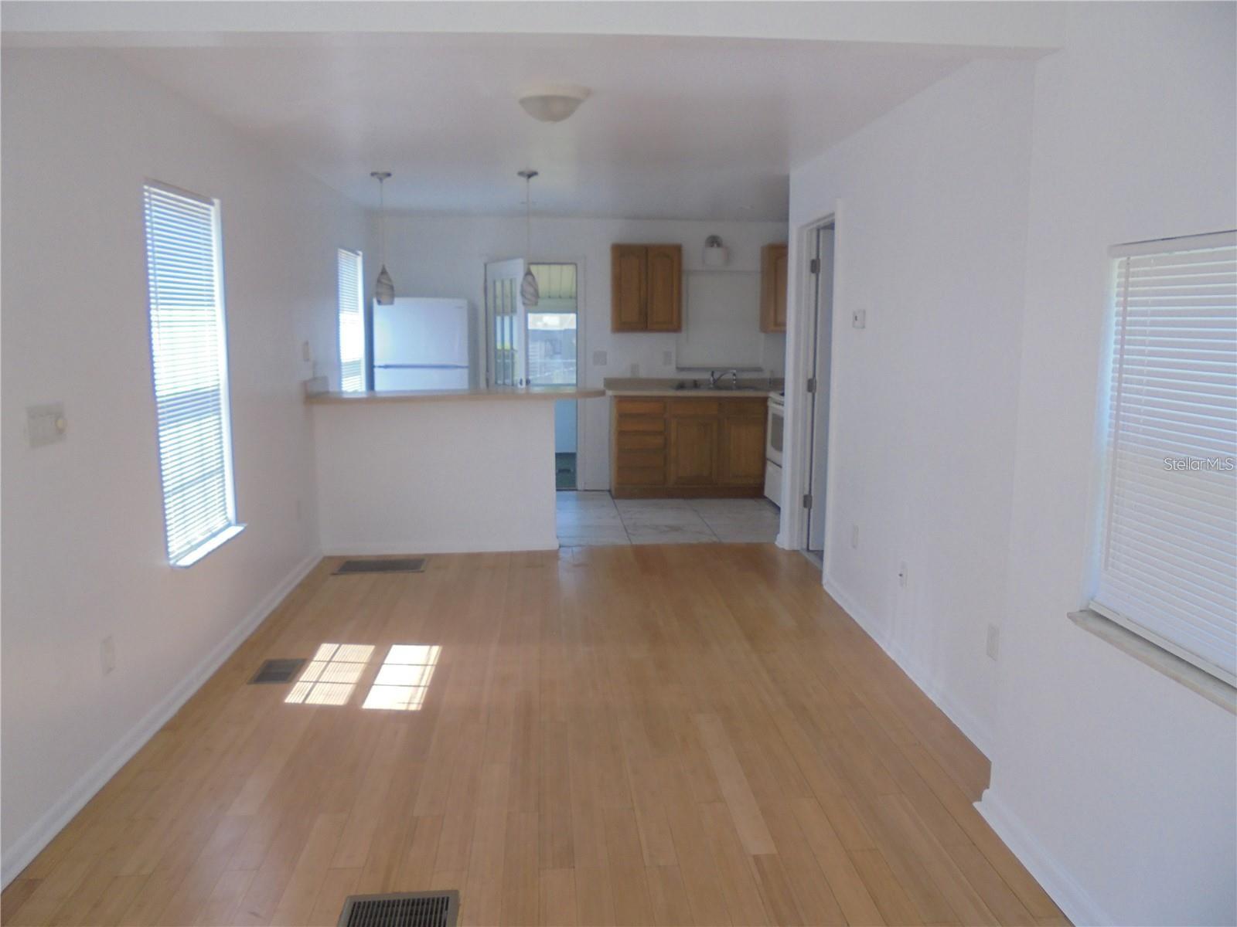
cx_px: 618
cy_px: 464
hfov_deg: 67.3
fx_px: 929
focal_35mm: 26
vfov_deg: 53.1
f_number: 3.5
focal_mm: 4.6
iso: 100
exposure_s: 1/80
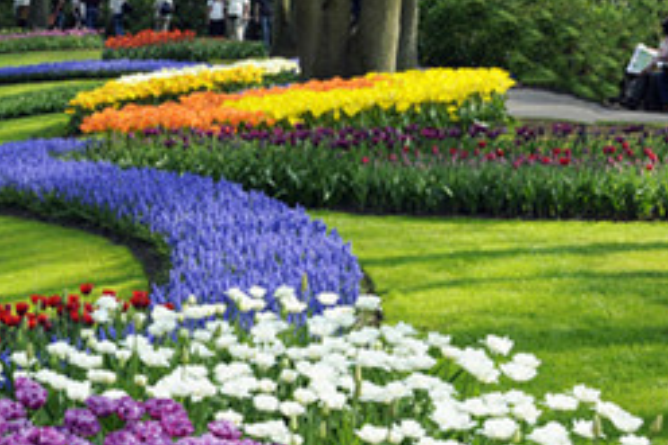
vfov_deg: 12.5
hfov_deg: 18.1
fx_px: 2021
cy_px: 333
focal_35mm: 109
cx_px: -57
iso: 200
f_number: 6.3
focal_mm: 30
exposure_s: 1/160
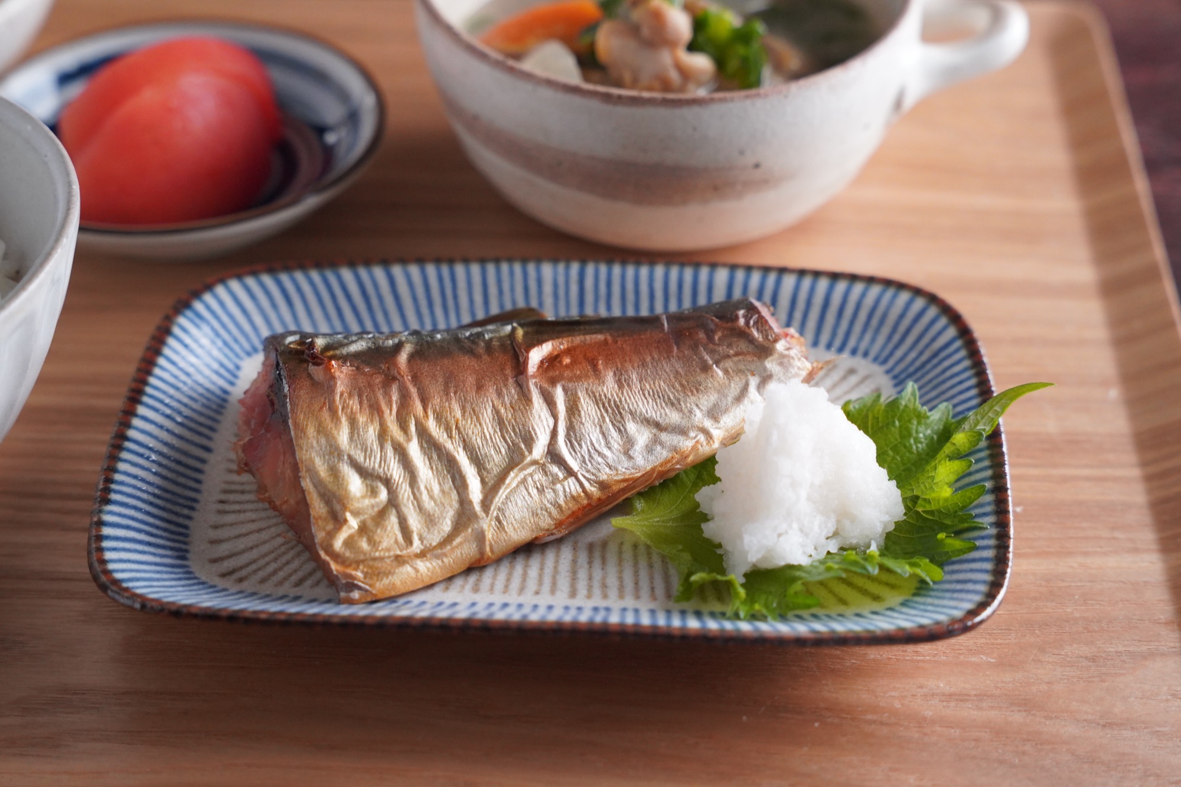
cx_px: 590
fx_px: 2296
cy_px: 394
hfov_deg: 28.8
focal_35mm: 70
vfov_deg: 19.5
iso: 5000
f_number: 6.3
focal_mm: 70
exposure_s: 1/200
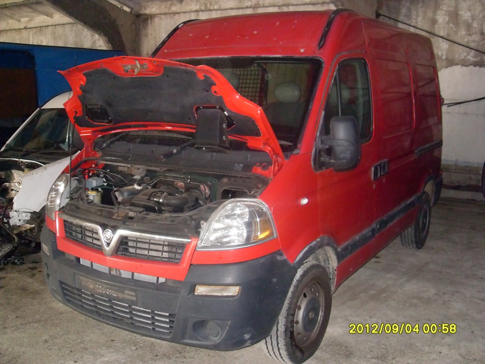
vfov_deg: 38.7
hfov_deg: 50.1
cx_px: 242
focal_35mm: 37
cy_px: 182
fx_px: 518
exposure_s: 1/45
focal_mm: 6.3
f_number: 2.8
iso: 400
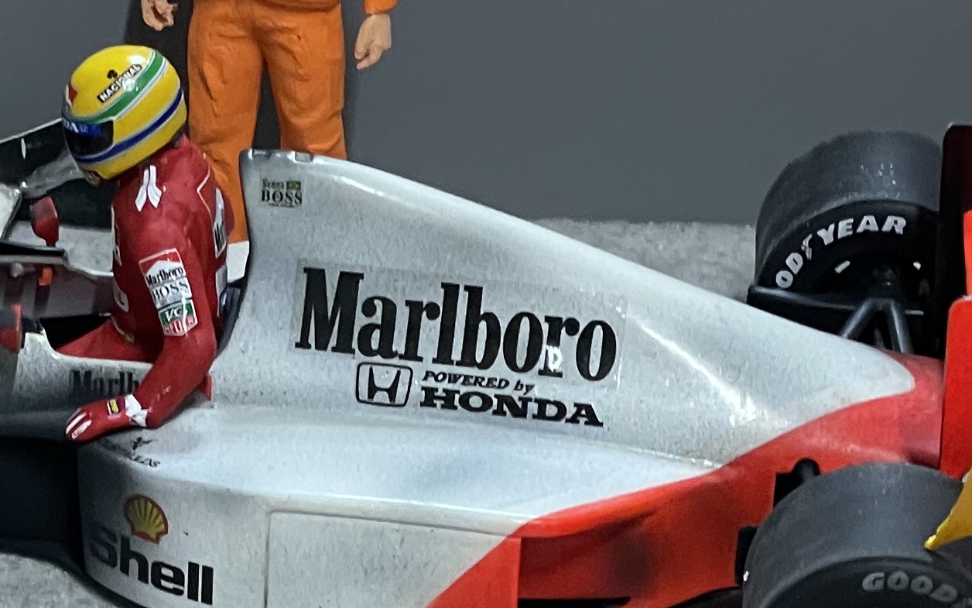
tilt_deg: -24.3
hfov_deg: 11.8
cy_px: 247
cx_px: 299
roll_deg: -1.8
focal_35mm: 177
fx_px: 4689
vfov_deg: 7.4
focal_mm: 6
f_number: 2
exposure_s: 1/50
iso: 250
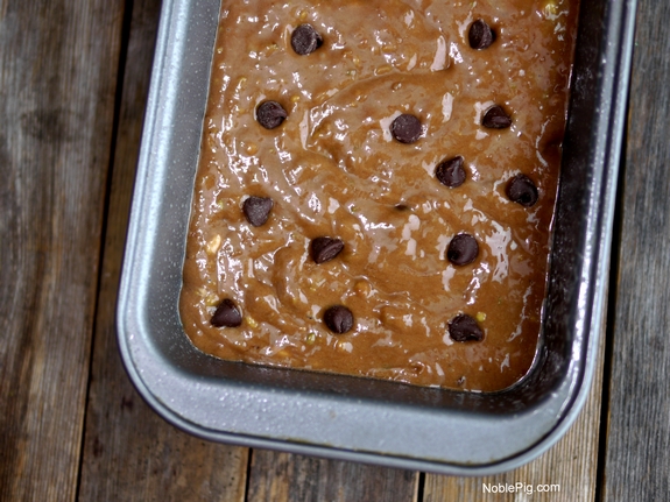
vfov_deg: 29.1
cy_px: 251
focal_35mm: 50
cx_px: 335
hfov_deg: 38.2
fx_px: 968
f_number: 1.6
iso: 100
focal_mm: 25
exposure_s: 1/125
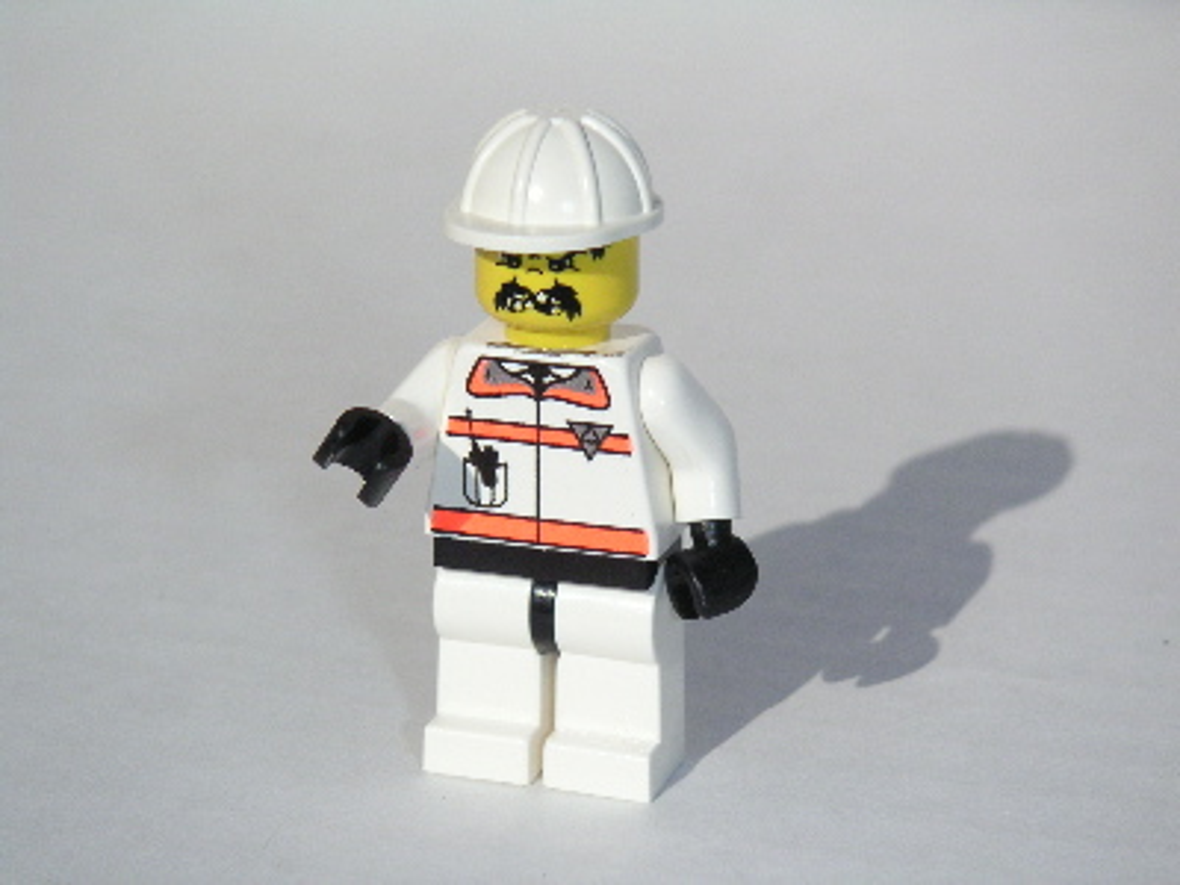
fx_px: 3784
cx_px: 590
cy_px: 442
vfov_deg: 13.3
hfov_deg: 17.7
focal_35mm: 111
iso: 160
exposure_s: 1/1000
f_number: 8
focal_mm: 17.1
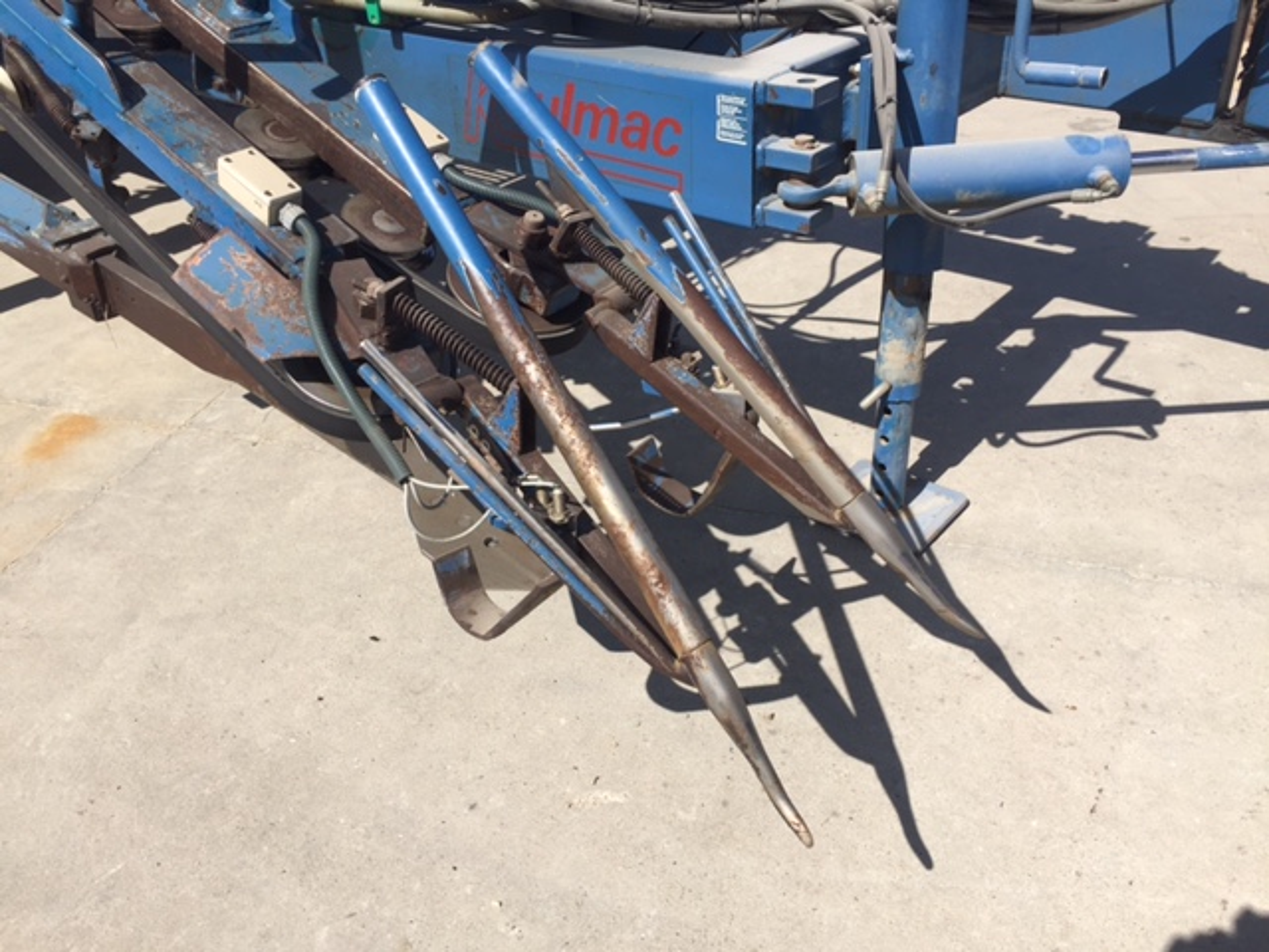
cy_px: 476
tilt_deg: -34.1
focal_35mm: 29
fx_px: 1063
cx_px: 634
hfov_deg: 61.7
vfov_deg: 48.2
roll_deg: +2.6
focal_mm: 4.15
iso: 32
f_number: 2.2
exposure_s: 1/1799
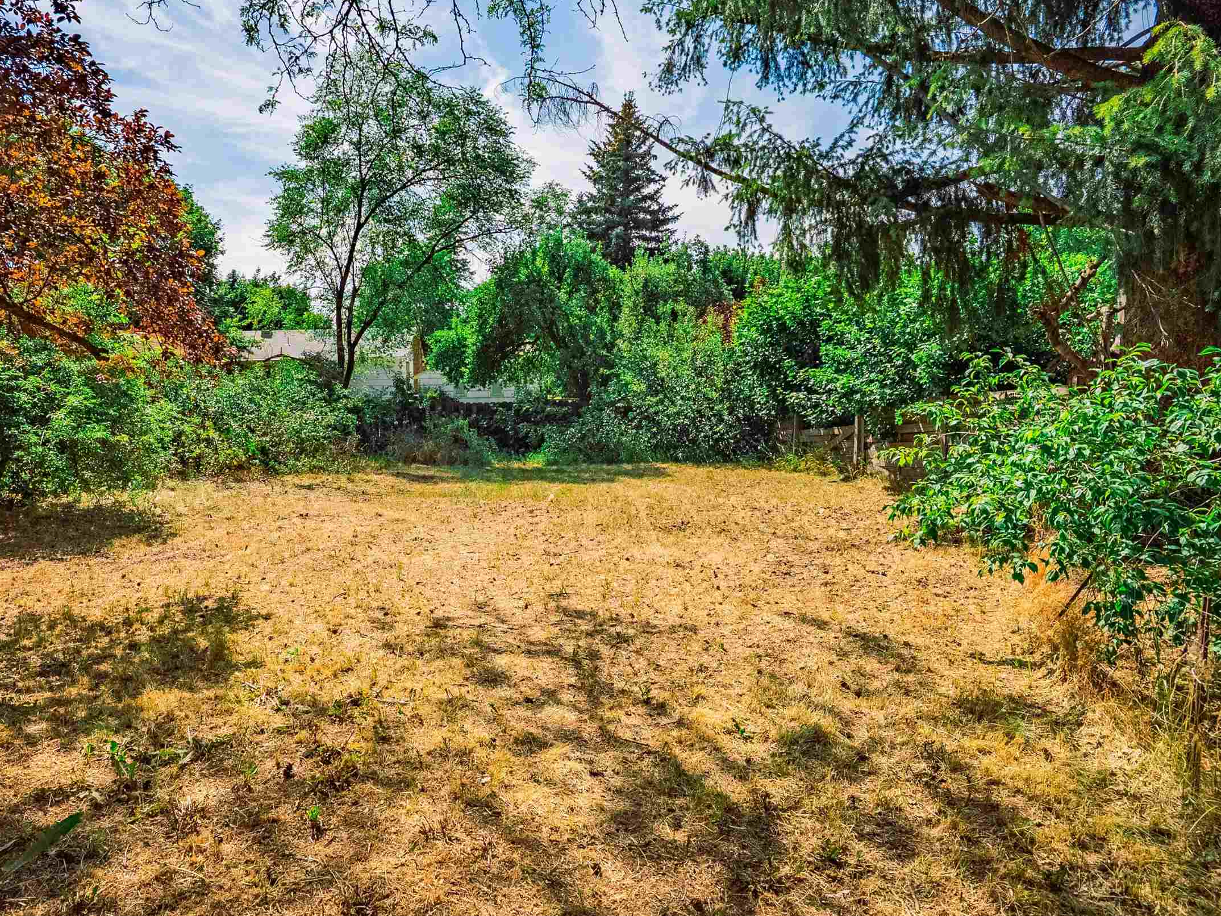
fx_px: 776
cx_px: 441
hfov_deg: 74.8
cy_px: 407
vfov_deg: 60.9
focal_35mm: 22
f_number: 8
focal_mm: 16
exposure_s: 1/8000
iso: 400
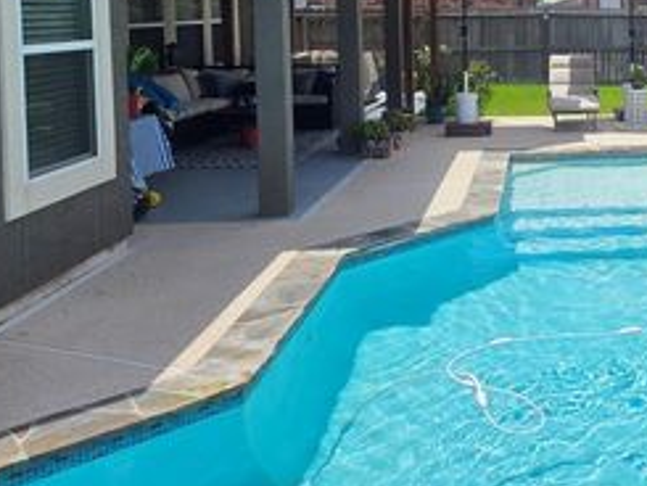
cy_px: 75
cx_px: 626
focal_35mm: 47
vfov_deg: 29.9
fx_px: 879
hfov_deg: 36.8
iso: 80
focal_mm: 5.4
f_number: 1.8
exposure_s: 1/4885
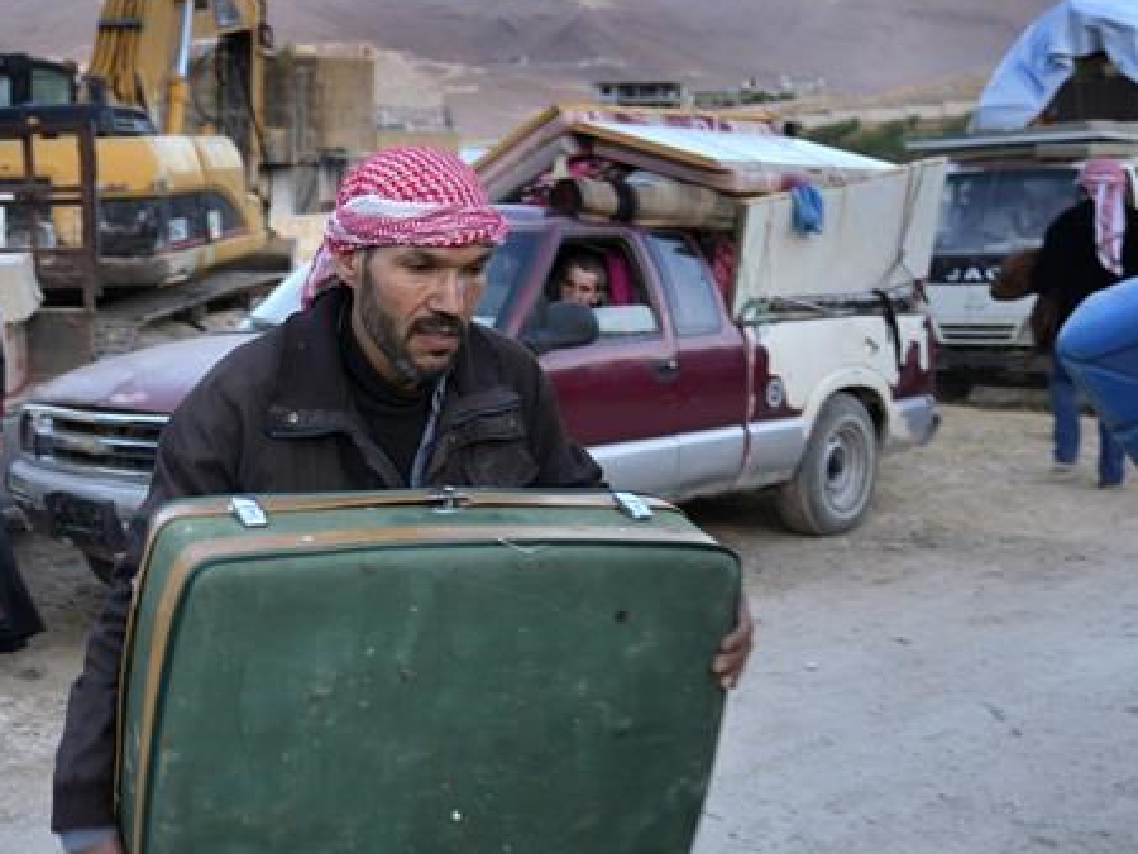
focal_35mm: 43
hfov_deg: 43.5
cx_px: 430
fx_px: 1414
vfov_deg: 33.6
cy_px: 471
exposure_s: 1/80
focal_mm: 31
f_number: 3.5
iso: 200
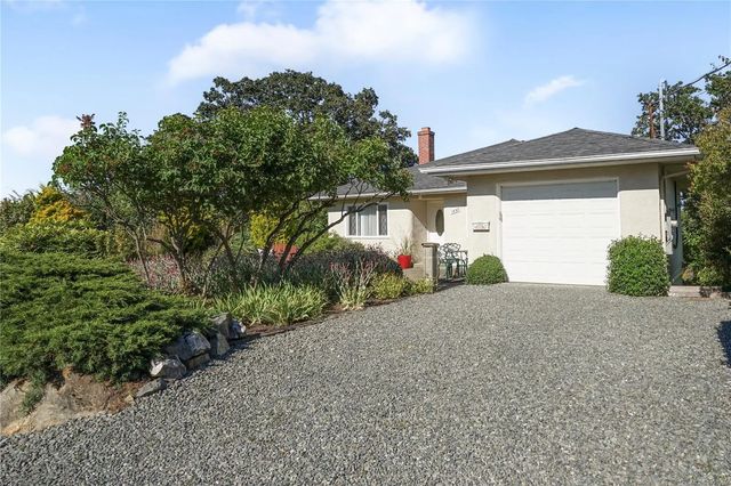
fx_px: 345
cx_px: 366
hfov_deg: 93.3
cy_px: 243
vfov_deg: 70.4
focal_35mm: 17
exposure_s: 1/640
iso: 100
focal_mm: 17
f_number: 7.1
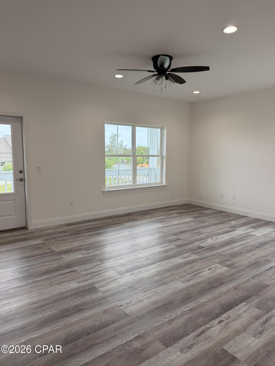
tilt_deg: -6.2
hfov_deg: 56.8
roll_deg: -0.2
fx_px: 254
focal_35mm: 24
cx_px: 138
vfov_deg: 71.6
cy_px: 183
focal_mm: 6.76
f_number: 1.78
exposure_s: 1/269
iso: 80
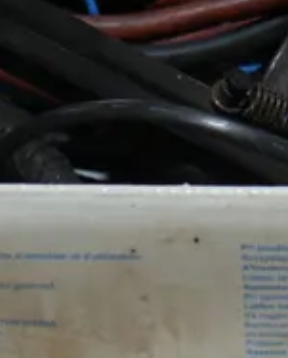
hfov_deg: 6.8
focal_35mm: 223
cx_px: 498
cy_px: 639
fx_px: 2370
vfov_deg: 8.3
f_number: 4.6
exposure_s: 1/80
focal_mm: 21
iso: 200
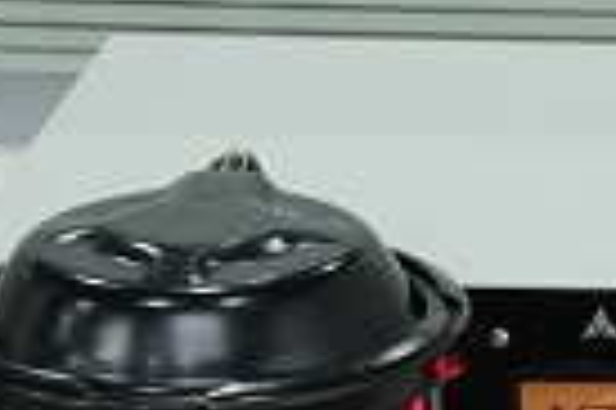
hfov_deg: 10.6
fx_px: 3228
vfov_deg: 7.0
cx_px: 886
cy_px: 784
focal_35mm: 189
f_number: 5
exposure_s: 1/100
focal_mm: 43.2
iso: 2500
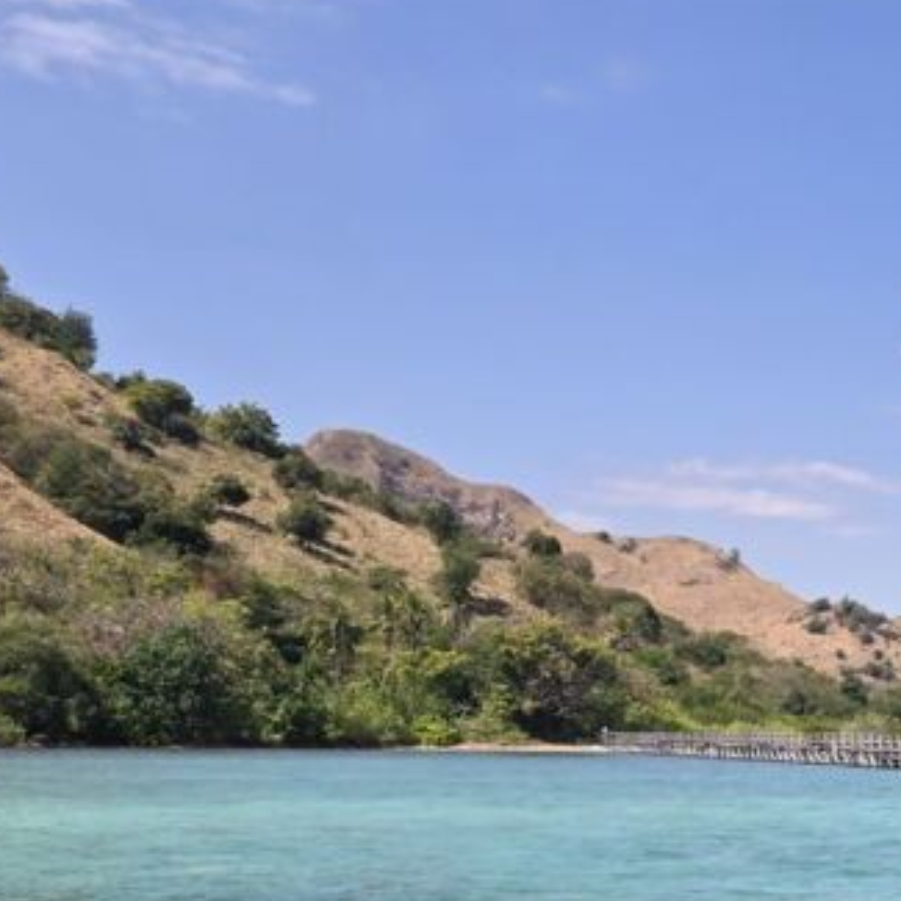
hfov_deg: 23.8
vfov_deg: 25.6
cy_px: 893
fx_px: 1885
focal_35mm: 64
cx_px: 1159
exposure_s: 1/1854
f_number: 1.8
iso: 25
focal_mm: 5.4
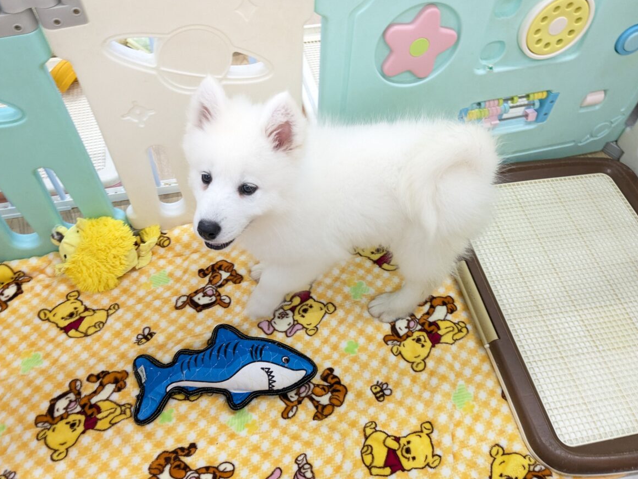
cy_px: 237
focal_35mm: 28
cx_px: 308
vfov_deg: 49.8
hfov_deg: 63.4
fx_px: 516
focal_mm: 4.38
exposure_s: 1/99.9
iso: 145
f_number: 1.73
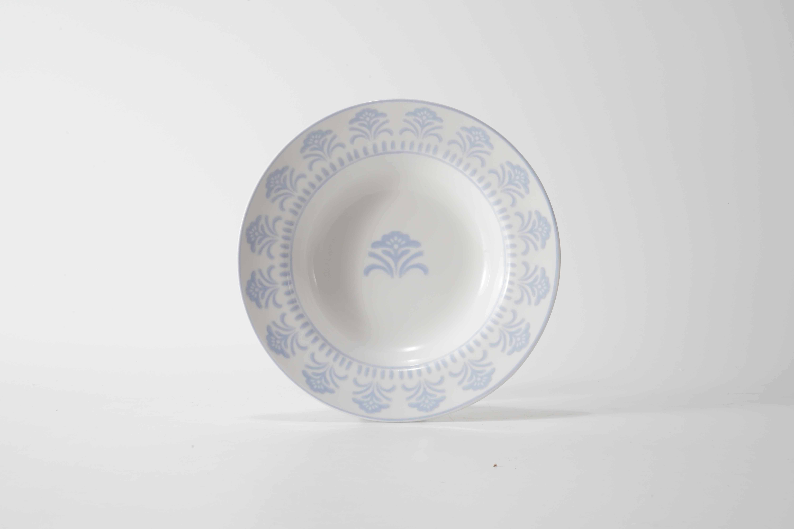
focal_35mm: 50
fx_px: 1103
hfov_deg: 39.6
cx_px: 397
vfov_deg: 27.0
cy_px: 264
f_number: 20
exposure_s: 1/13
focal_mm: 50
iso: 1250
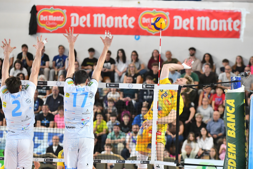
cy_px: 84
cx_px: 126
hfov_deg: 10.5
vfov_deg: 7.0
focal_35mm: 195
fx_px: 1370
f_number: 2.8
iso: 5600
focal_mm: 130
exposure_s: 1/1600
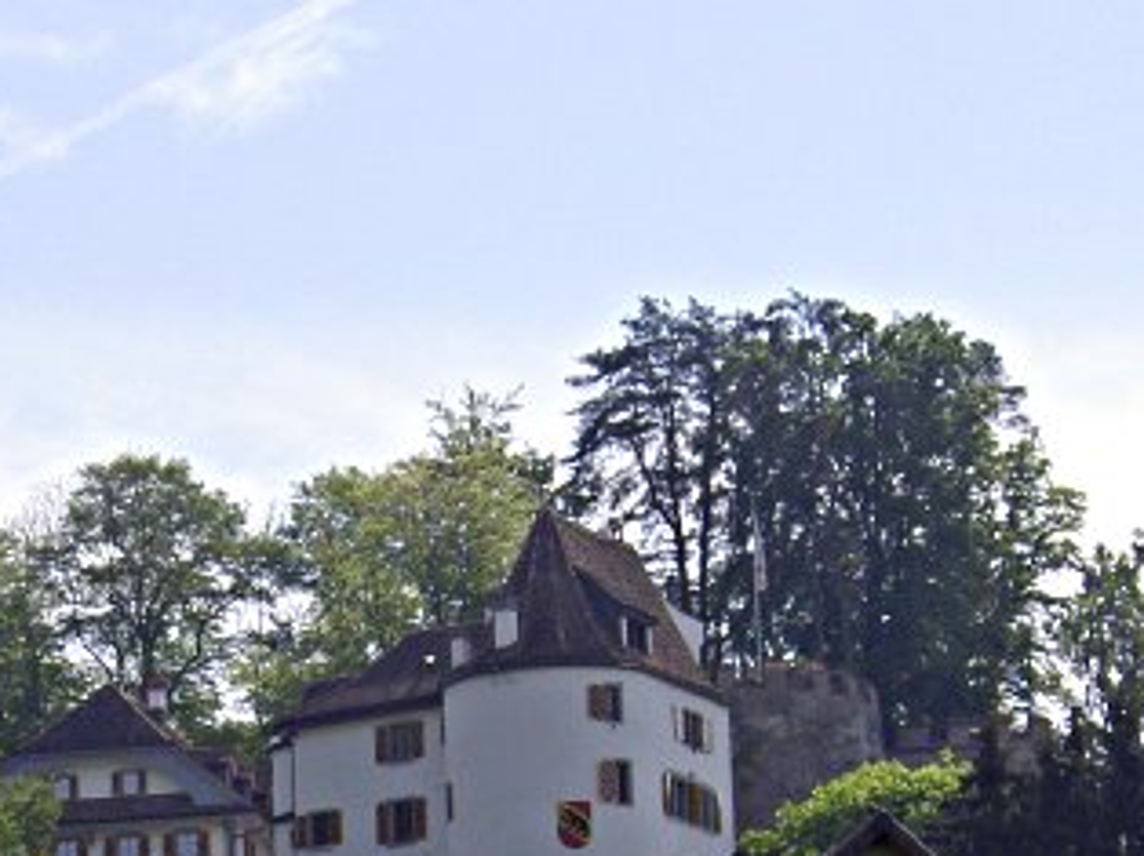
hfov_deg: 12.9
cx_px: 361
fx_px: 5053
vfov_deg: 9.6
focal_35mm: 153
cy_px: 831
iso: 50
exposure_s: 1/320
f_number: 6.4
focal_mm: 9.9
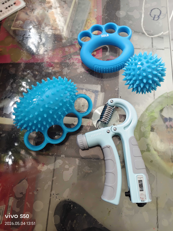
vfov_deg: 73.9
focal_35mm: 23
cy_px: 116
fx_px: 153
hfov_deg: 58.9
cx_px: 86
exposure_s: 1/100
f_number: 1.88
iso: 347
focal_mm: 5.56
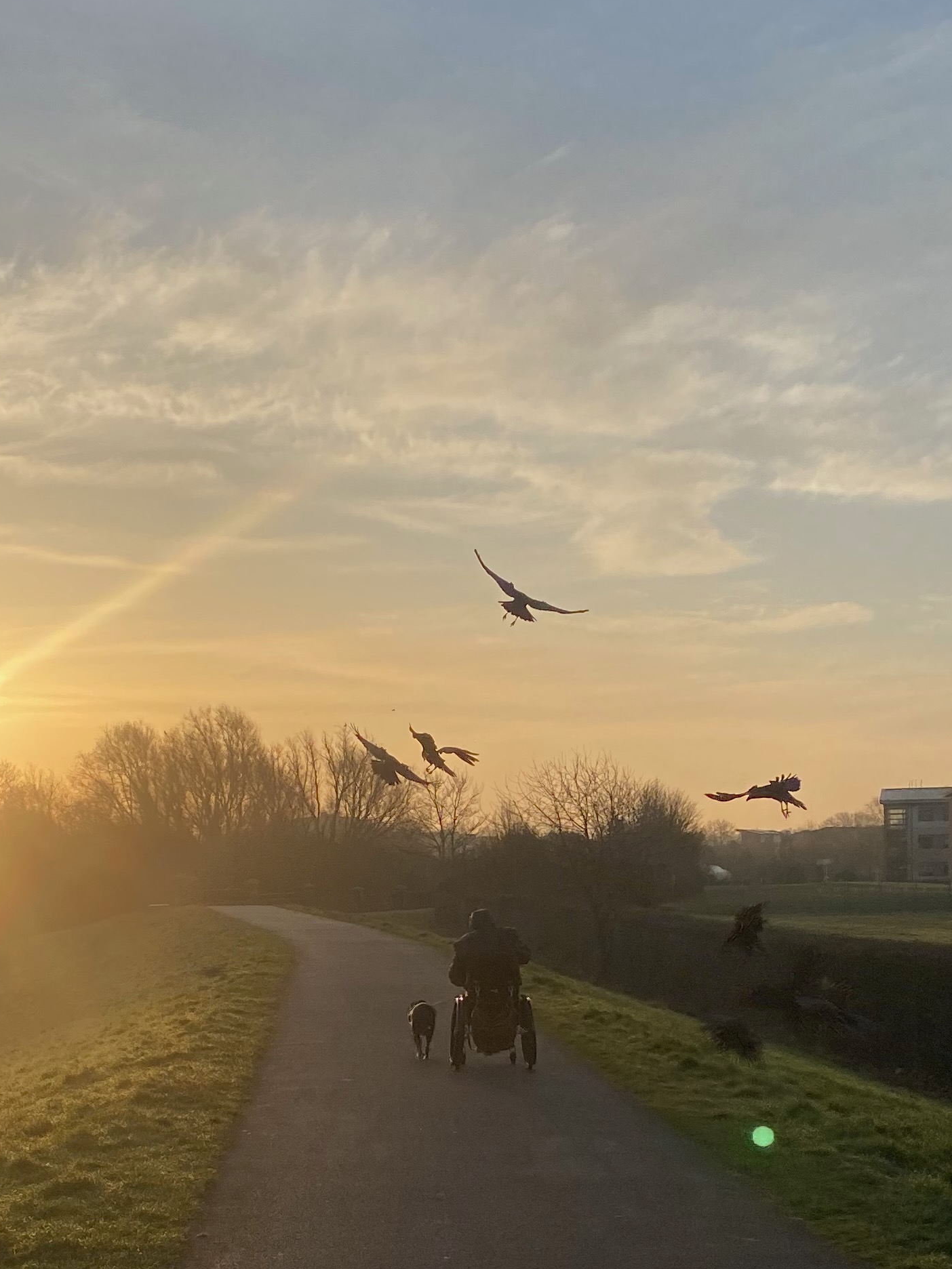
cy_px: 956
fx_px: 2053
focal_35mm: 56
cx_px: 343
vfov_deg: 33.6
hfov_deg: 26.0
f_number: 1.8
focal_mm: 4.25
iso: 32
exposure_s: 1/3040
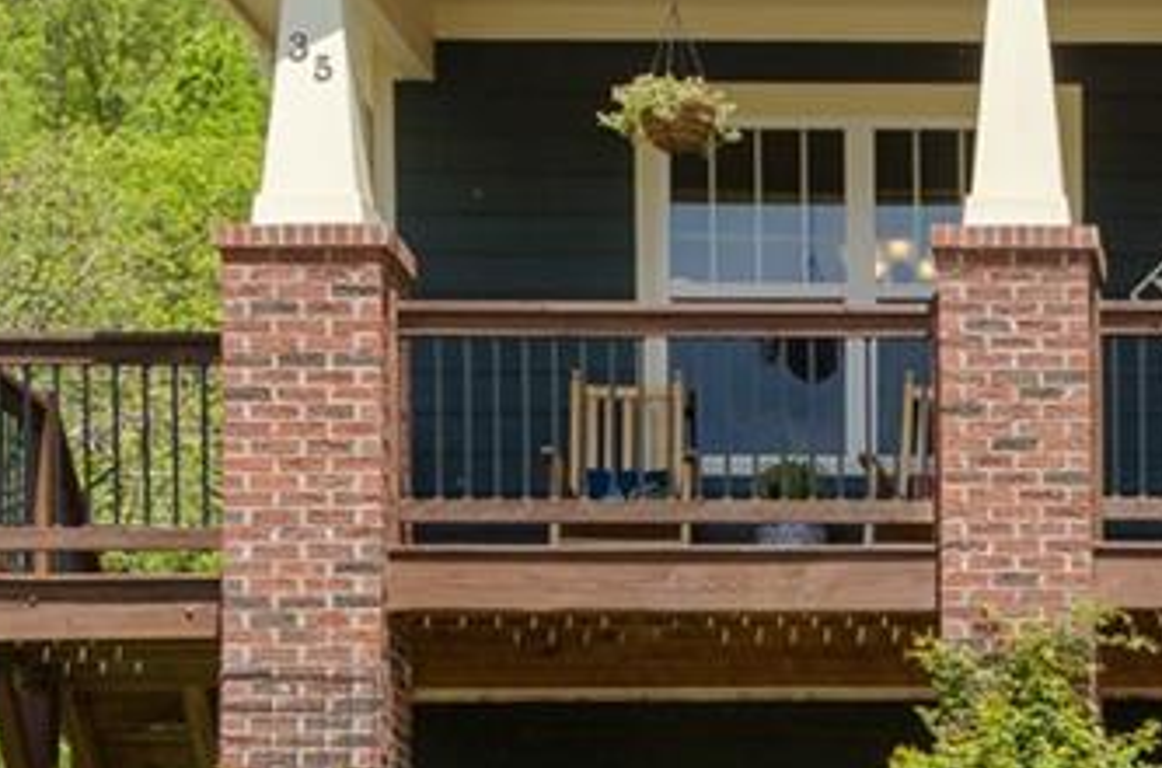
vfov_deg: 8.4
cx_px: 1406
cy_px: 253
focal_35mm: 162
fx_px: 5199
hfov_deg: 12.4
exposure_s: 1/500
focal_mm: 35
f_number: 9
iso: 400
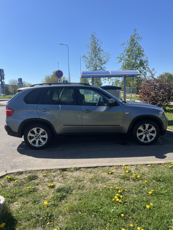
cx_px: 86
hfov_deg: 53.1
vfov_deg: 67.3
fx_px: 173
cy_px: 115
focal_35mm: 26
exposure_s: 1/3165
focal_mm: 5.7
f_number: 1.5
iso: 50
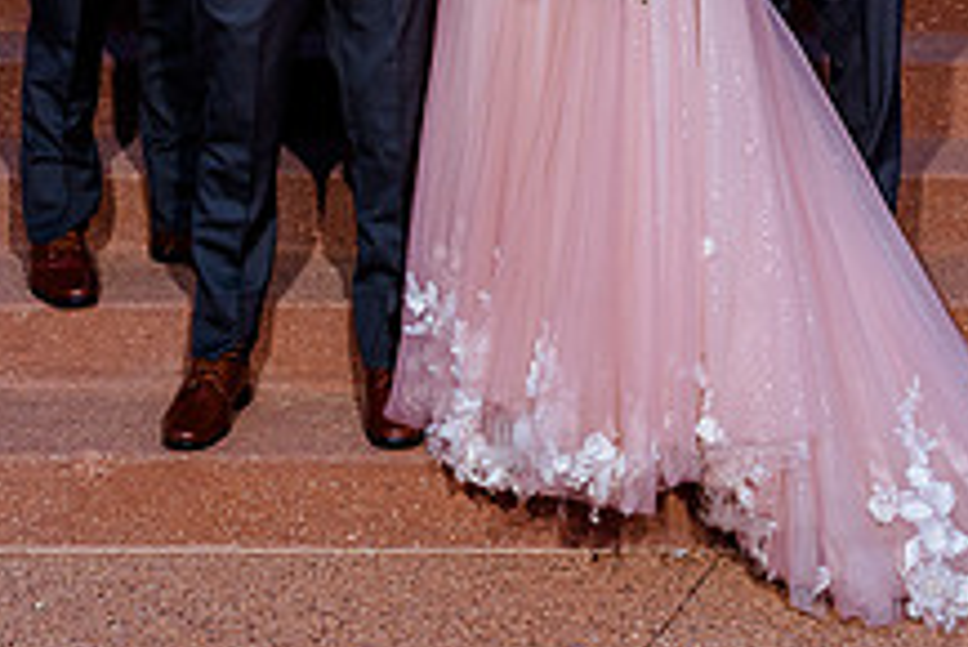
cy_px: -208
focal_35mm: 80
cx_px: 446
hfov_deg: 25.3
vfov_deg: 16.1
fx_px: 2152
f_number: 8
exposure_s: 1/160
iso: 200
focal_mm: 24
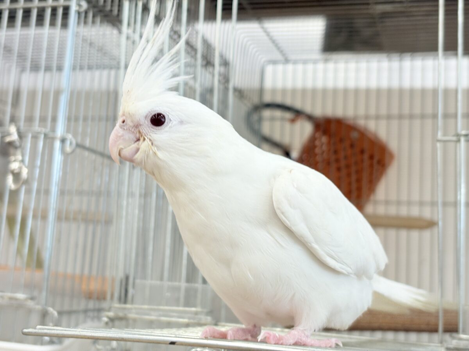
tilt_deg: +9.6
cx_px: 234
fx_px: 705
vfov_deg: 28.0
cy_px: 176
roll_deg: -4.0
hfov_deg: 36.8
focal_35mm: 52
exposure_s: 1/50
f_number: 1.6
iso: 40
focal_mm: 5.96
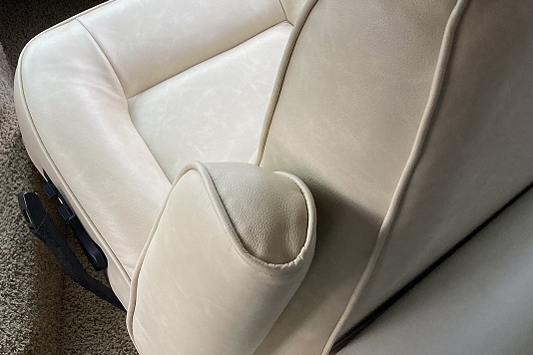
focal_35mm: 55
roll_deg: +1.2
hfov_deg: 36.2
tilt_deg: -41.9
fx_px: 814
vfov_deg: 23.6
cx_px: 279
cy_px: 1
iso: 80
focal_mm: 3.99
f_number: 1.8
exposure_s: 1/106
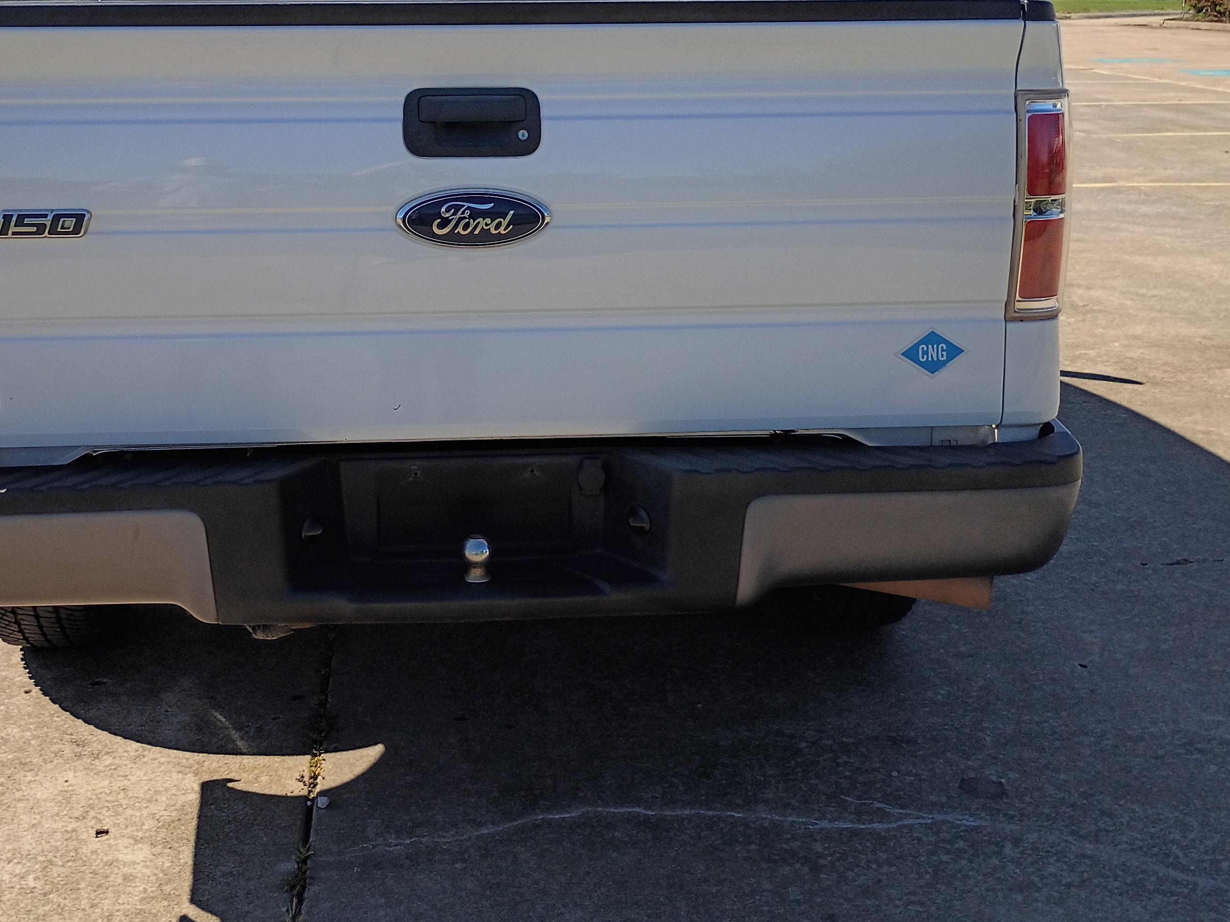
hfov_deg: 42.0
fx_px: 1599
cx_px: 517
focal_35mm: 45
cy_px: 311
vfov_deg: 31.9
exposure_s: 1/1070
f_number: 1.8
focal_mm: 4.27
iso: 103
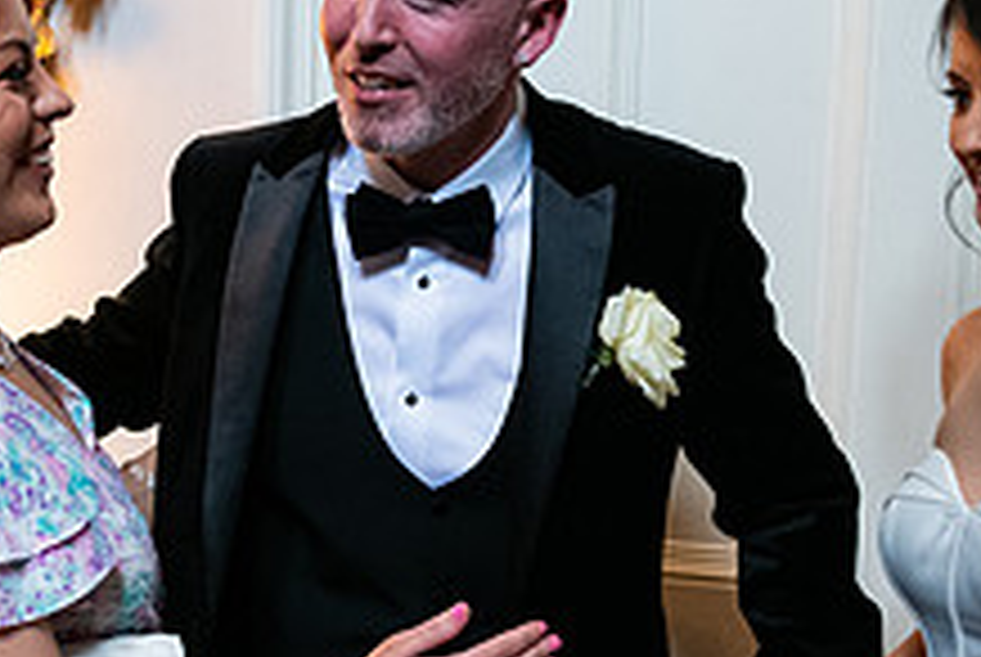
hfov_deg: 26.0
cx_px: 261
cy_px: 398
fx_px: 2101
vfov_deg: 17.8
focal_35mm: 77
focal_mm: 29
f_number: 3.5
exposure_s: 1/160
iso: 1600
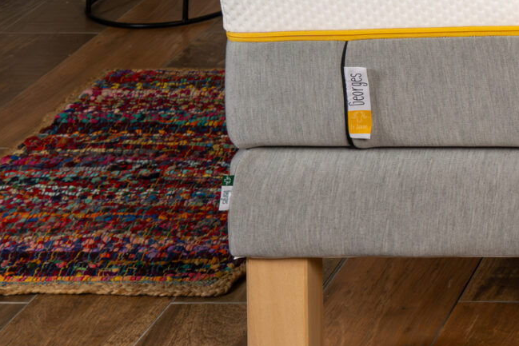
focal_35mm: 142
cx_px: 892
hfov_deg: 13.2
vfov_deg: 9.3
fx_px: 2047
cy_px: -240
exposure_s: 1/80
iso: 320
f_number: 8
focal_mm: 36
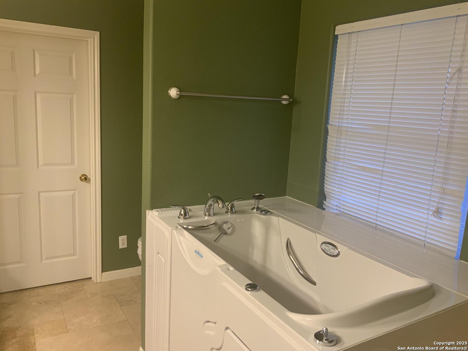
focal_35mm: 29
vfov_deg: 48.2
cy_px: 176
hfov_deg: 61.7
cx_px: 234
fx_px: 392
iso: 125
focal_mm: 3
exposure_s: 1/60
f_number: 1.8
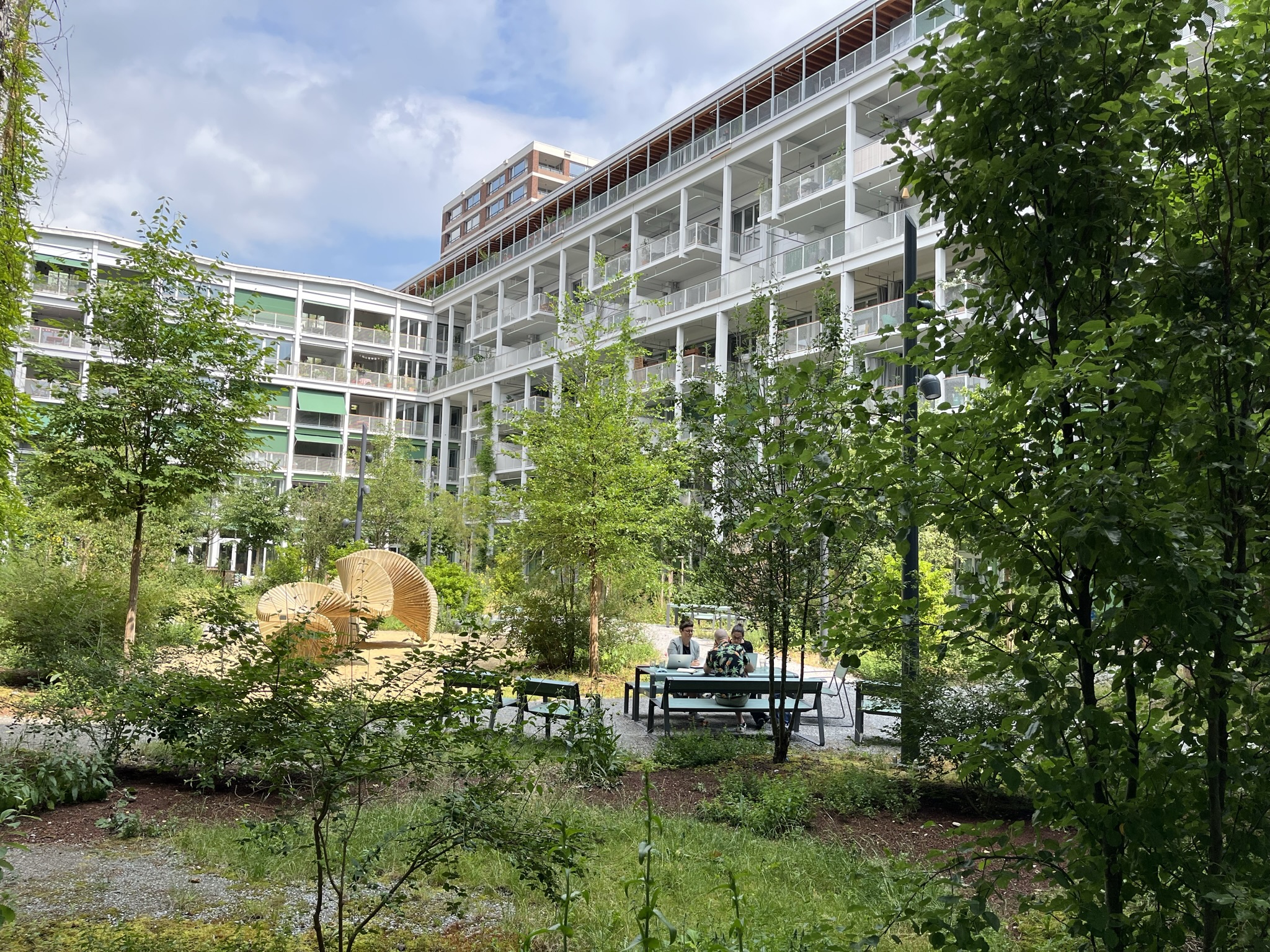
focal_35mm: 26
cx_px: 635
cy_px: 476
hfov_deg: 67.3
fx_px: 954
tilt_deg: +5.1
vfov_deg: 53.1
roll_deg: -1.5
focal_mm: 5.1
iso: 50
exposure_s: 1/1238
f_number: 1.6
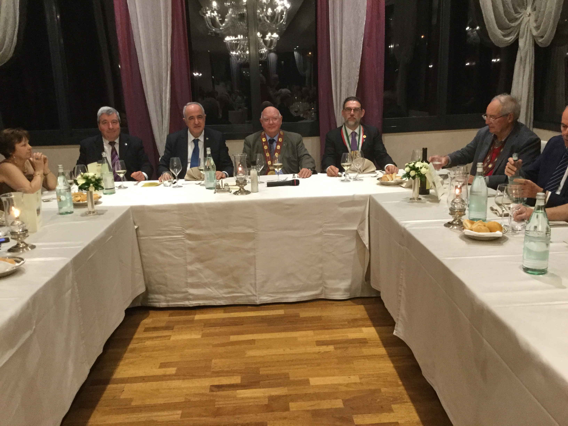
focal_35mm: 31
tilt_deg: -12.8
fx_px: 509
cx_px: 284
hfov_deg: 58.4
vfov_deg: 45.4
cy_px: 213
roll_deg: +1.0
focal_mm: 3.3
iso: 250
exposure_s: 1/33
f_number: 2.4
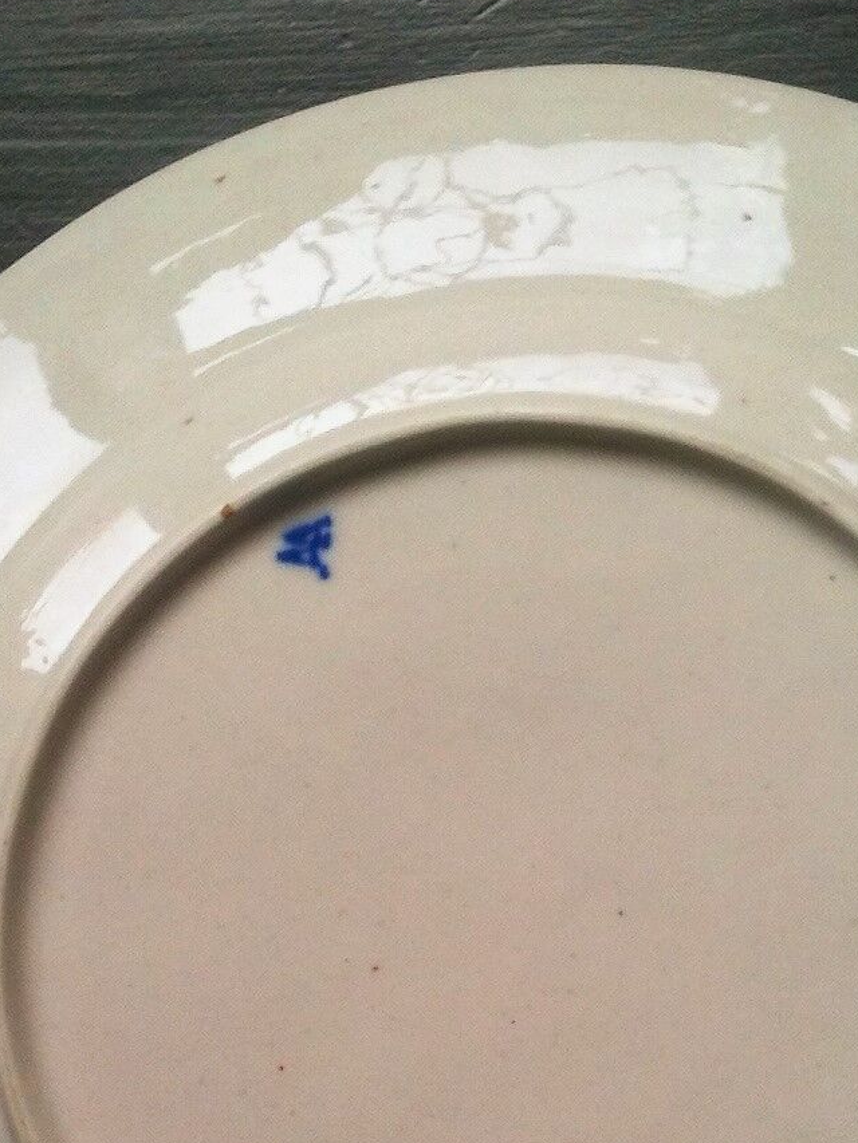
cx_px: 531
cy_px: 1009
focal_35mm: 84
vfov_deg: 22.8
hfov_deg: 17.6
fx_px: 2775
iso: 64
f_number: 2.8
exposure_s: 1/127
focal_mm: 3.85
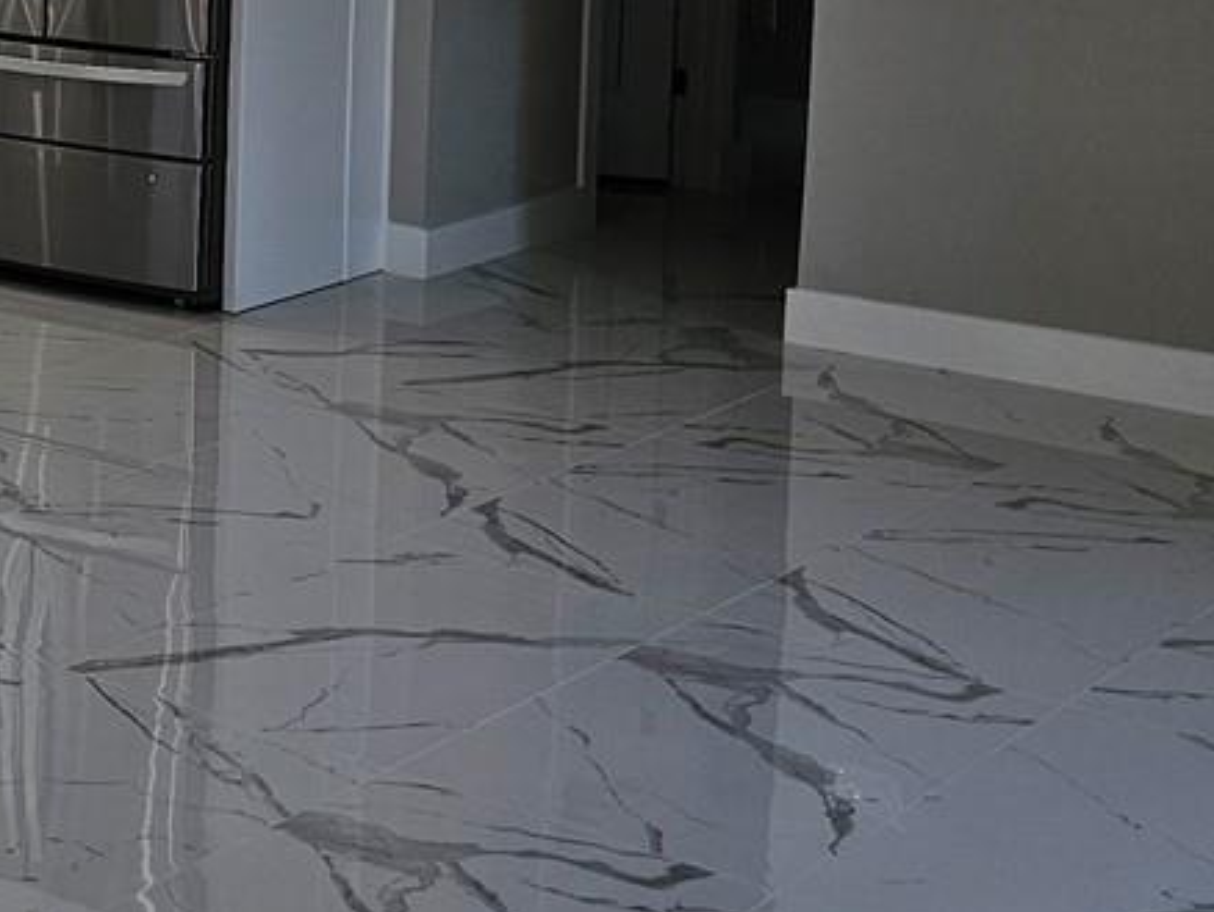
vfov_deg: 16.9
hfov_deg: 18.6
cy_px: -136
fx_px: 2948
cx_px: -912
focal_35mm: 84
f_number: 1.7
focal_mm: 6.3
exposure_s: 1/120
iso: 32
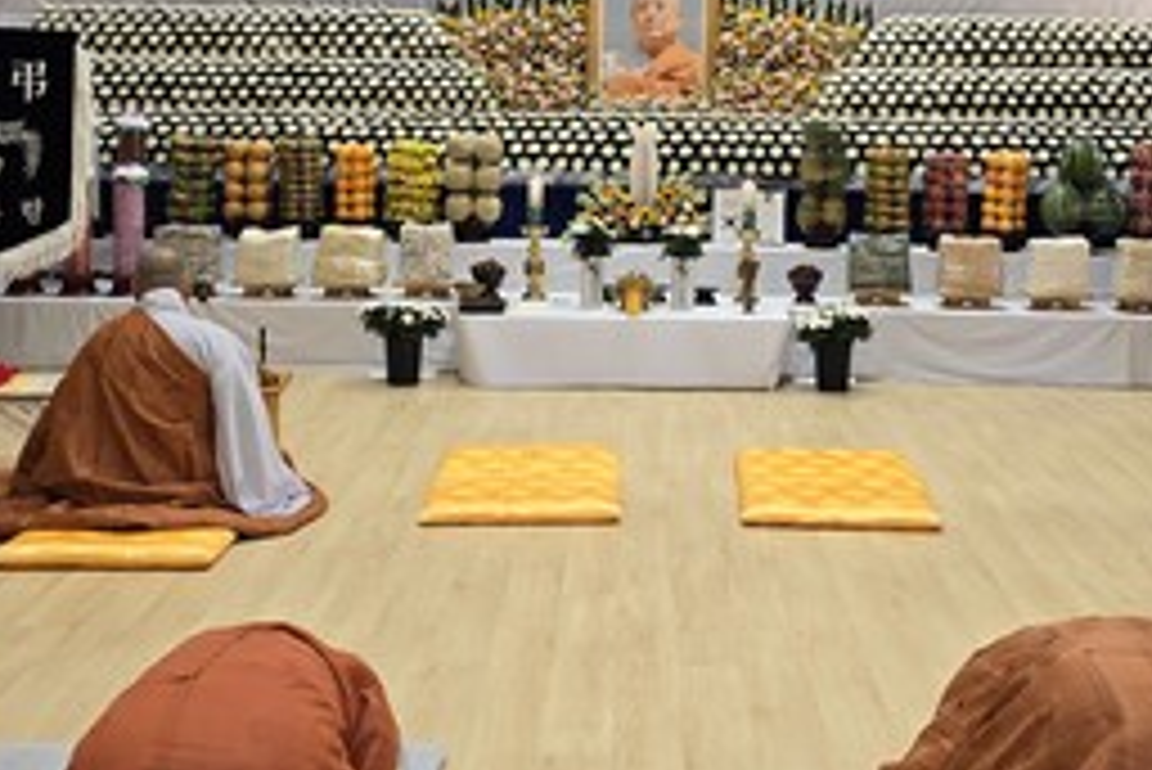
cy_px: 203
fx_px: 1793
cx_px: 657
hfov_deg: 35.6
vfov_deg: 24.0
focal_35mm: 56
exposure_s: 1/120
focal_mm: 6.3
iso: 64
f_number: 1.7
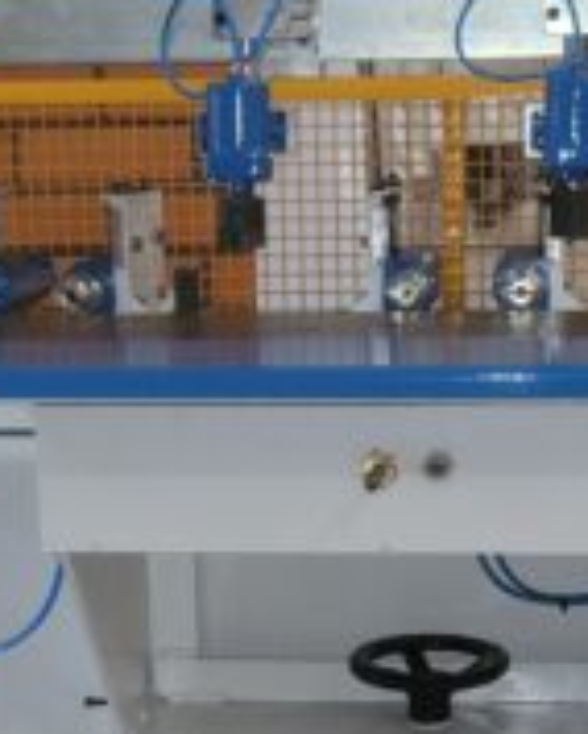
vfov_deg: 22.0
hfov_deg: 17.8
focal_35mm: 86
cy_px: 568
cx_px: 389
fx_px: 1868
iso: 160
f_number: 1.8
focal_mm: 5.4
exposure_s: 1/24
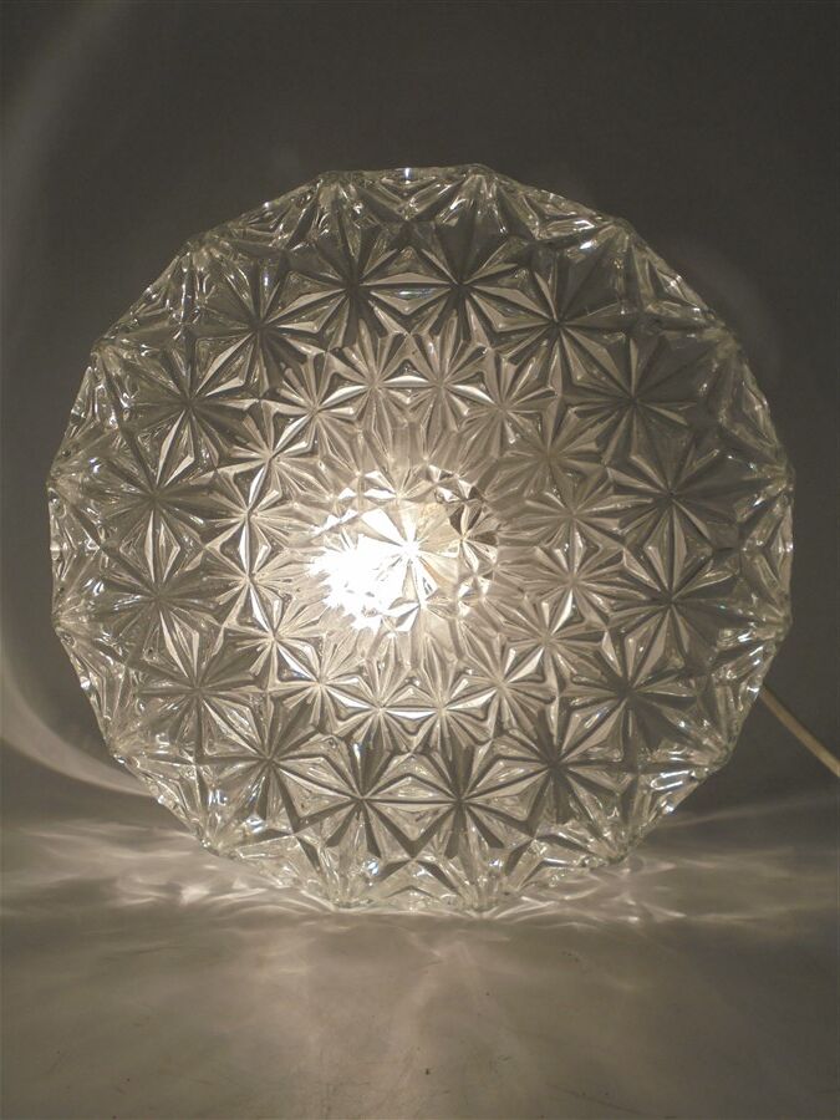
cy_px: 560
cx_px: 420
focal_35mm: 34
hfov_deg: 41.8
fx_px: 1100
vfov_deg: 54.0
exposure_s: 1/200
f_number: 4
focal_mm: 6.1
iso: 100
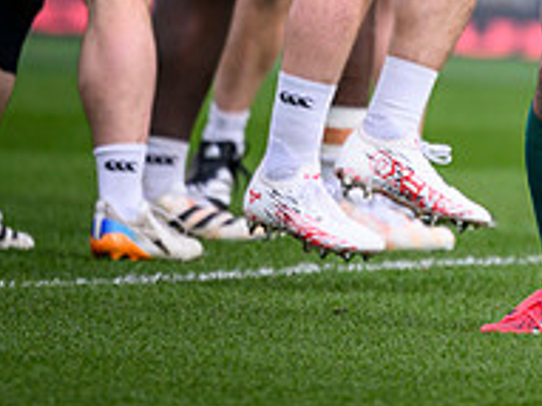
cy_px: -179
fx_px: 28839
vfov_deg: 0.8
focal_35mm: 1843
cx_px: 715
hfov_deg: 1.1
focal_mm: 560
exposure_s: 1/1000
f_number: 4
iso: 400
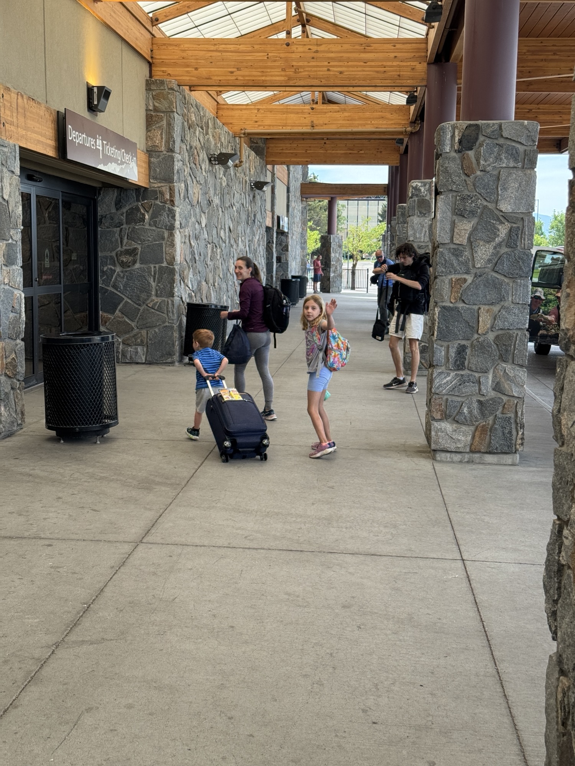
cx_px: 288
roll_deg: +0.4
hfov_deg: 30.3
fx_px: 1063
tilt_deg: -7.8
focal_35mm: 48
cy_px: 383
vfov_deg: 39.7
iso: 64
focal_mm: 6.76
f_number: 1.78
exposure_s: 1/609
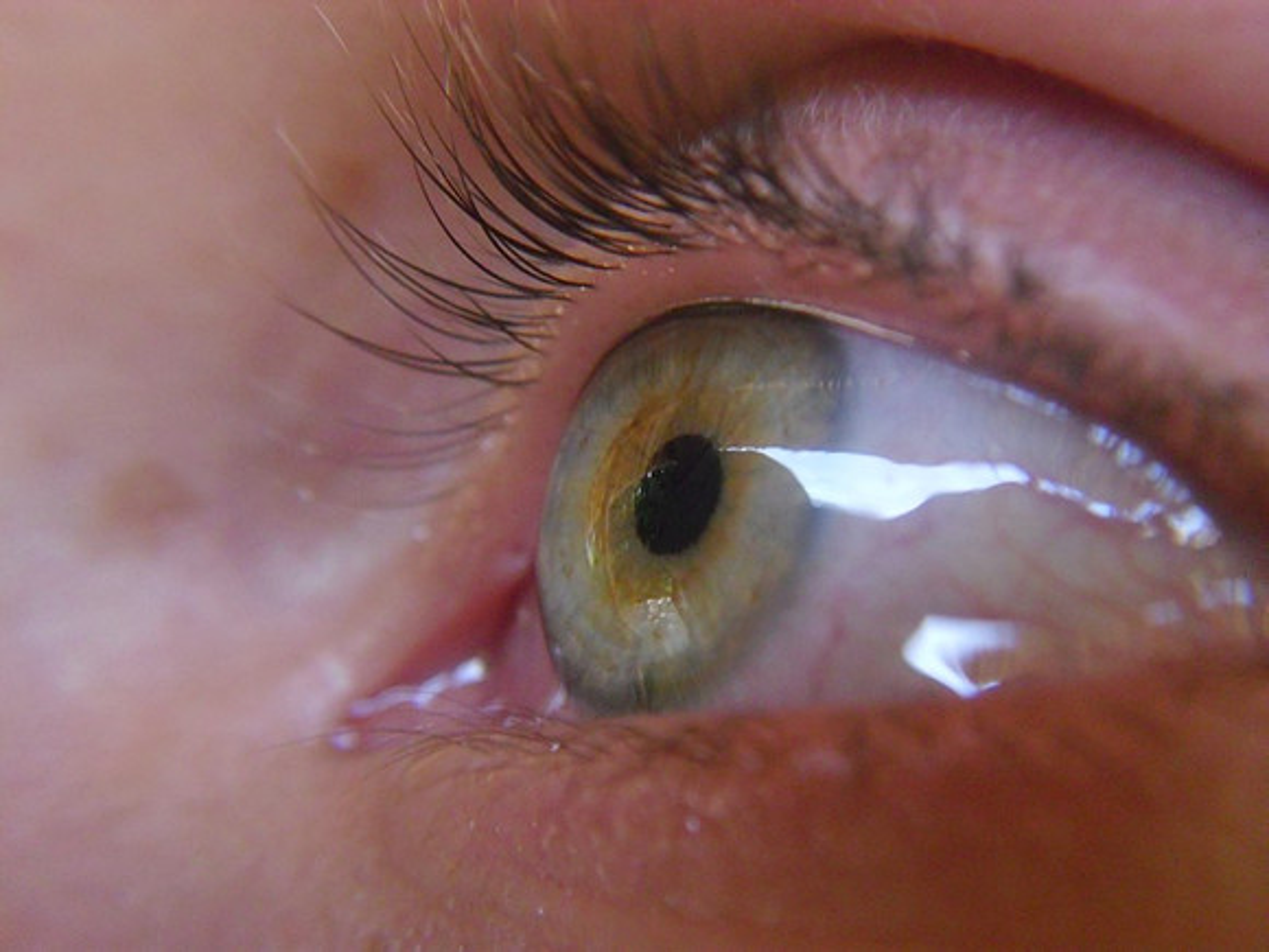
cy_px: 476
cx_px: 634
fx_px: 1613
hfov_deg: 42.9
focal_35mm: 44
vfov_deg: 32.9
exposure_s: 1/100
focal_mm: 7.7
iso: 400
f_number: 3.4
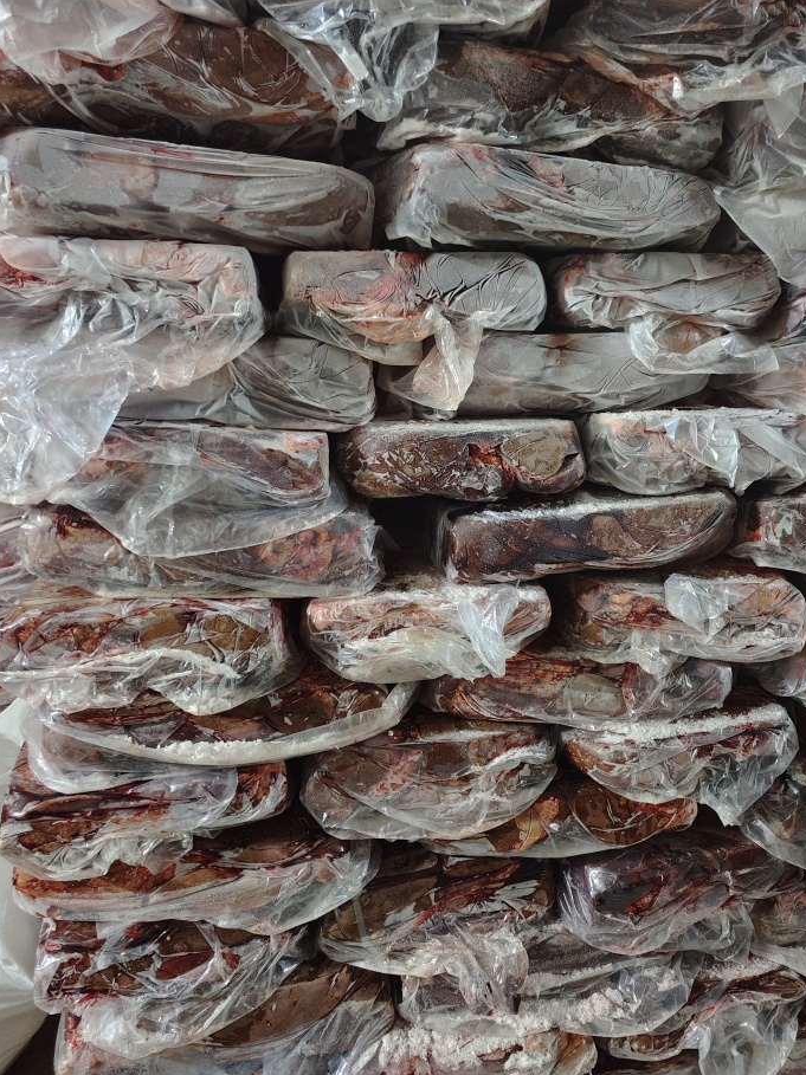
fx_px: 839
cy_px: 477
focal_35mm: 27
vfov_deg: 65.2
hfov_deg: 51.1
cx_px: 470
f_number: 1.57
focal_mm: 6.51
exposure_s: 1/33.3
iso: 1795
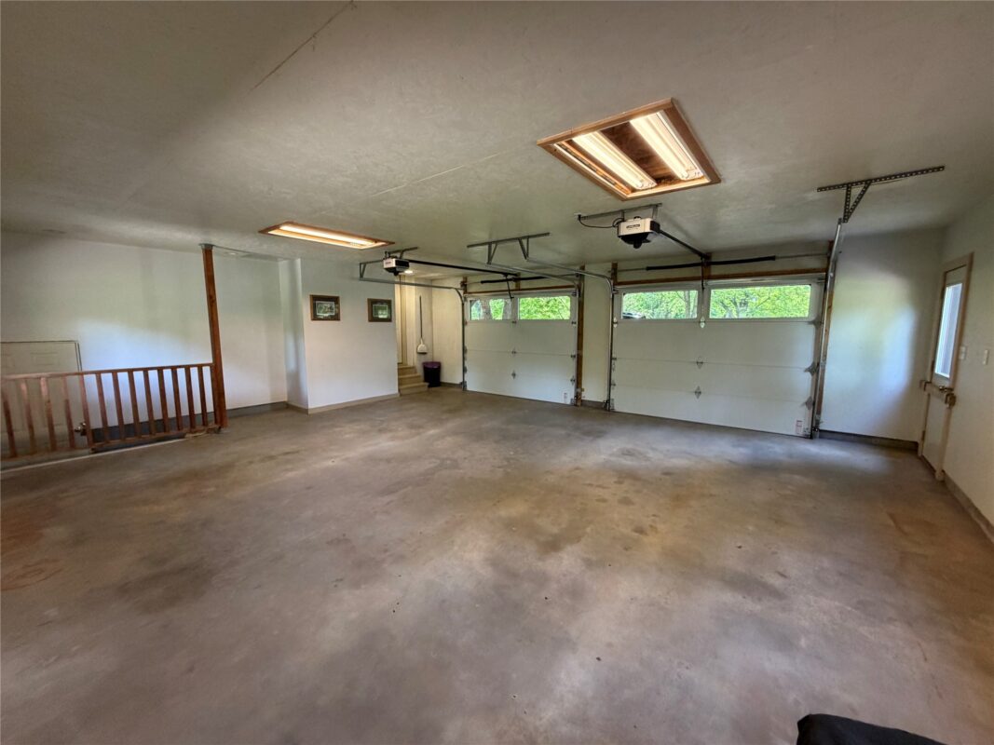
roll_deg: -0.4
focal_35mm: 14
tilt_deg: -4.7
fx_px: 402
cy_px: 372
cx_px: 497
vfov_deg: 85.7
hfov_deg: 102.1
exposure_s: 1/60
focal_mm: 2.22
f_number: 2.2
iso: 320
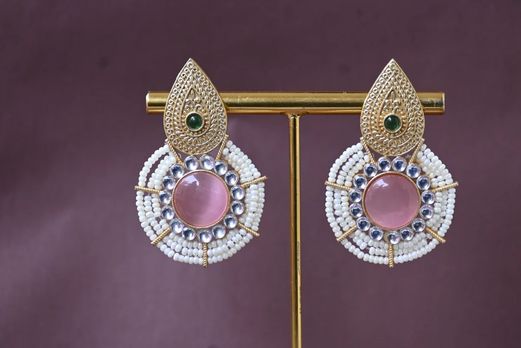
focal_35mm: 232
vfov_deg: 5.9
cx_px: 260
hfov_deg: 8.9
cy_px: 174
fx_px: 3365
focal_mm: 155
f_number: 5.3
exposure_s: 1/250
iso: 2500
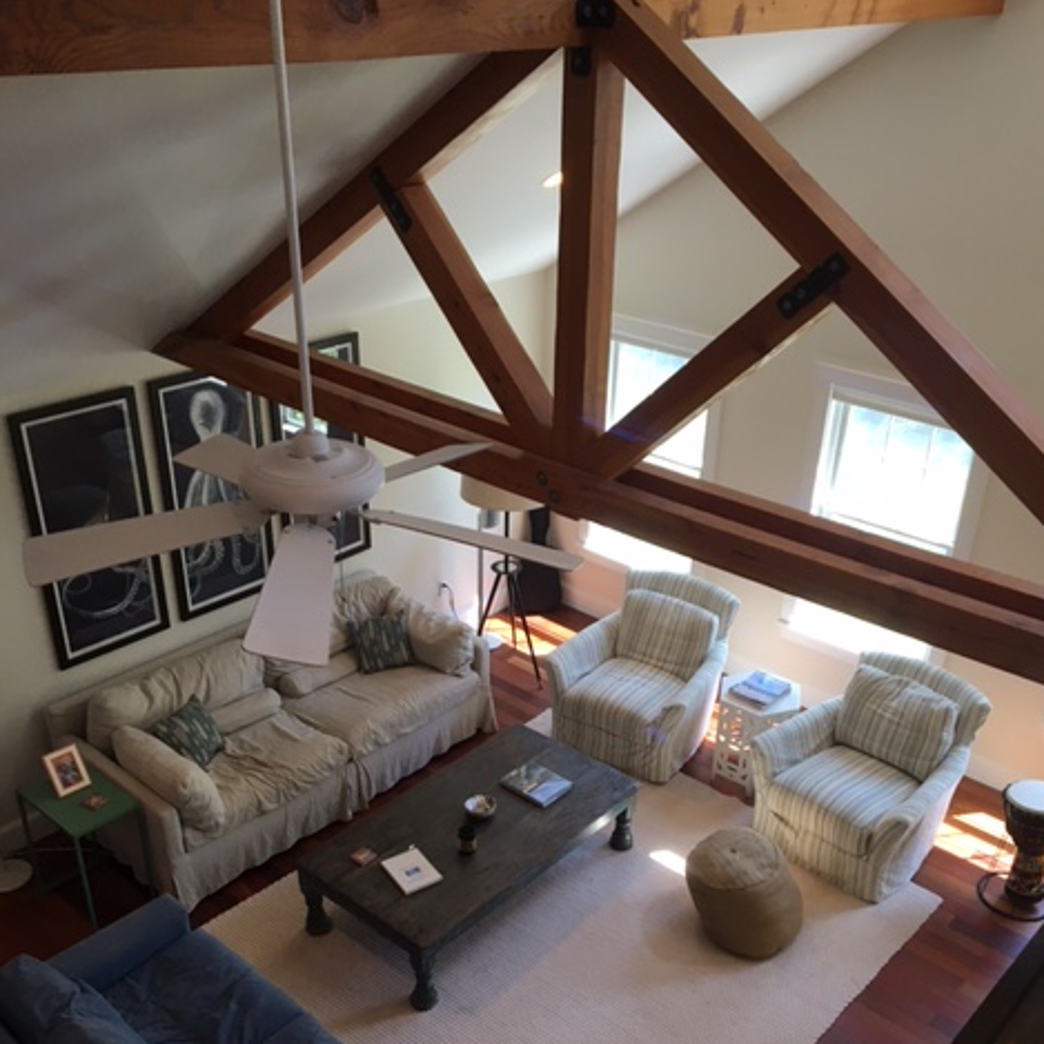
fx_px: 1194
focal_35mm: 35
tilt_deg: -31.6
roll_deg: -2.2
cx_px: 532
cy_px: 663
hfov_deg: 47.2
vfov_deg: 46.7
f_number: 2.2
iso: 32
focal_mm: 4.15
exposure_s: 1/30
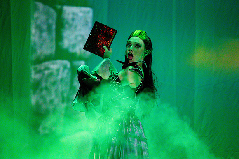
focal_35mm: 190
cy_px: 80
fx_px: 1262
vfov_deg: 7.2
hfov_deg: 10.8
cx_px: 120
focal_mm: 190
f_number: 2.8
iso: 5000
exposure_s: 1/800
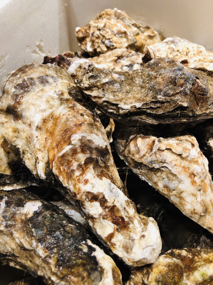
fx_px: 230
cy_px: 142
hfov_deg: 49.7
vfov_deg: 63.4
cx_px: 106
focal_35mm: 28
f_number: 1.8
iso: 40
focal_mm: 3.99
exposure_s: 1/17
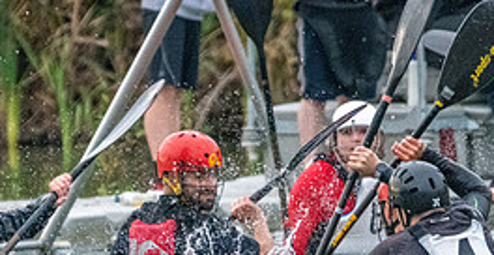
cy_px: 289
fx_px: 14165
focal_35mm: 1103
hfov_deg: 2.0
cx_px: 267
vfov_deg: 1.0
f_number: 5.6
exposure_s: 1/2500
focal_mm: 400
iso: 5000
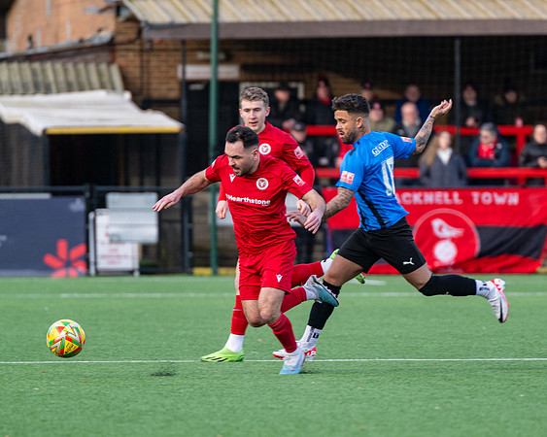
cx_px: 419
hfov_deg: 3.7
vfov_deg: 2.9
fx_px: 8512
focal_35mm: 526
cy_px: 273
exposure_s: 1/800
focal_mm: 280
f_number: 4
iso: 400
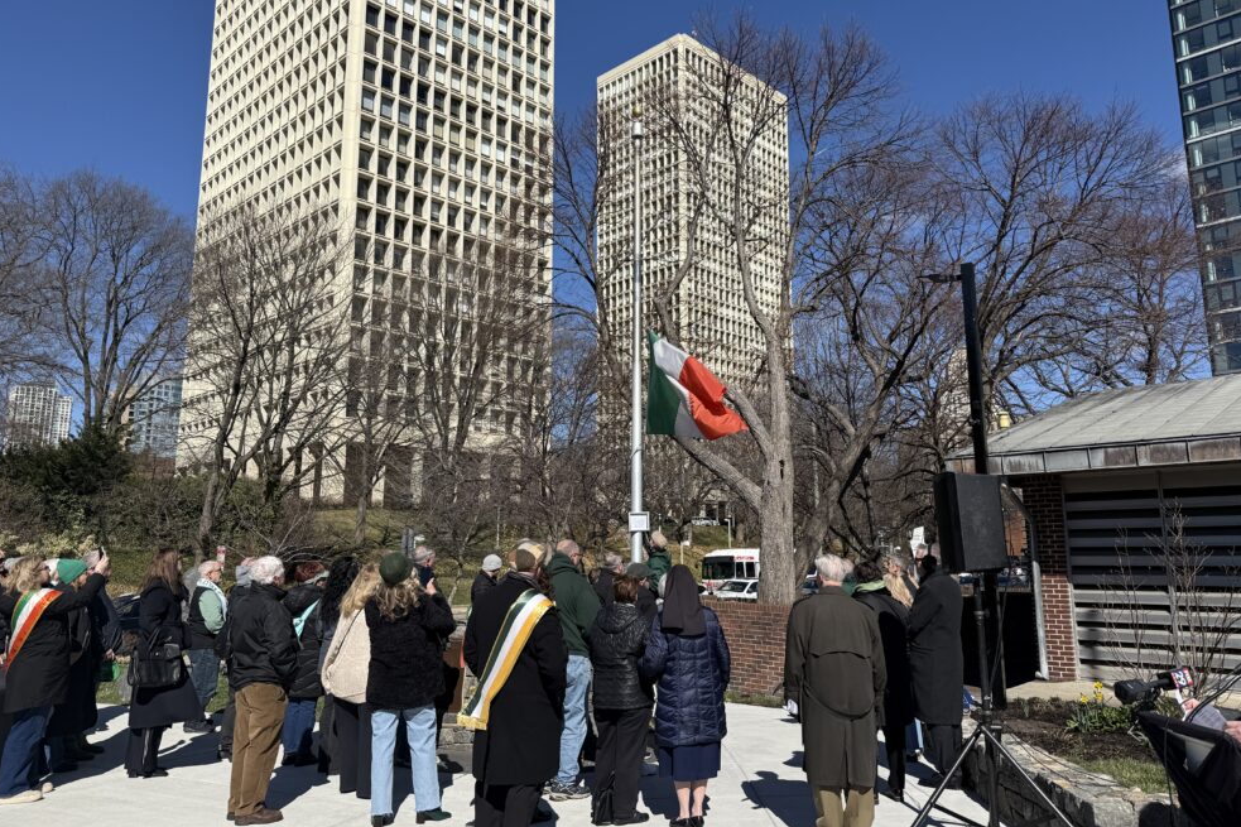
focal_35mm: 26
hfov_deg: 69.4
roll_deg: +0.1
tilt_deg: +9.2
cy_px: 384
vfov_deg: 49.5
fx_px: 896
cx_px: 638
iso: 80
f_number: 1.78
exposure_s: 1/6173
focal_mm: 6.76
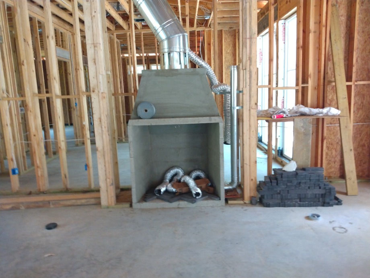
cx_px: 185
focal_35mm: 20
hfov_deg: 81.7
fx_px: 214
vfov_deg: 66.0
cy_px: 139
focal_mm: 3.54
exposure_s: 1/30
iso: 369
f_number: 2
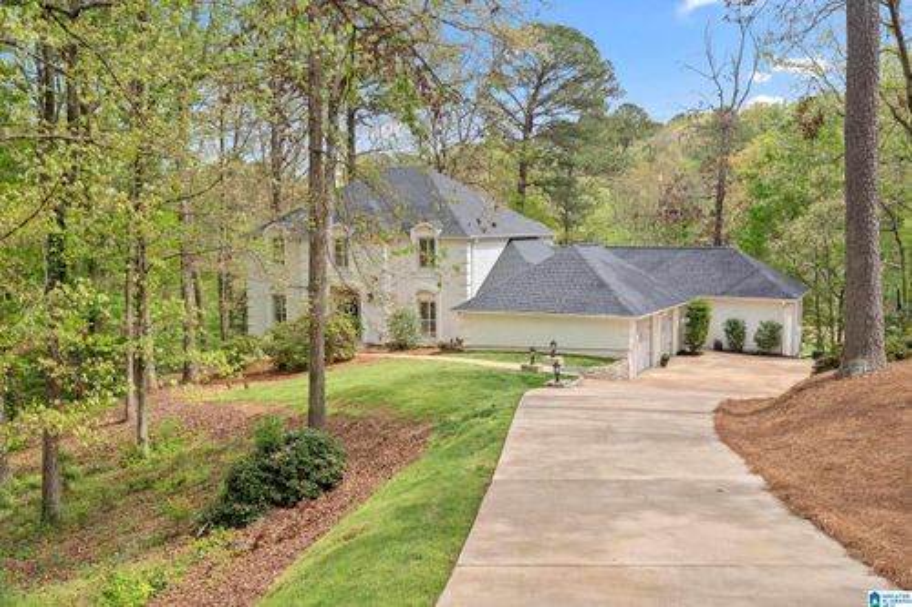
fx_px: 836
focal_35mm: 33
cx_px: 456
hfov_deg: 57.2
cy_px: 304
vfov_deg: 39.9
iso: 320
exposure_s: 1/320
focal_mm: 33
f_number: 7.1
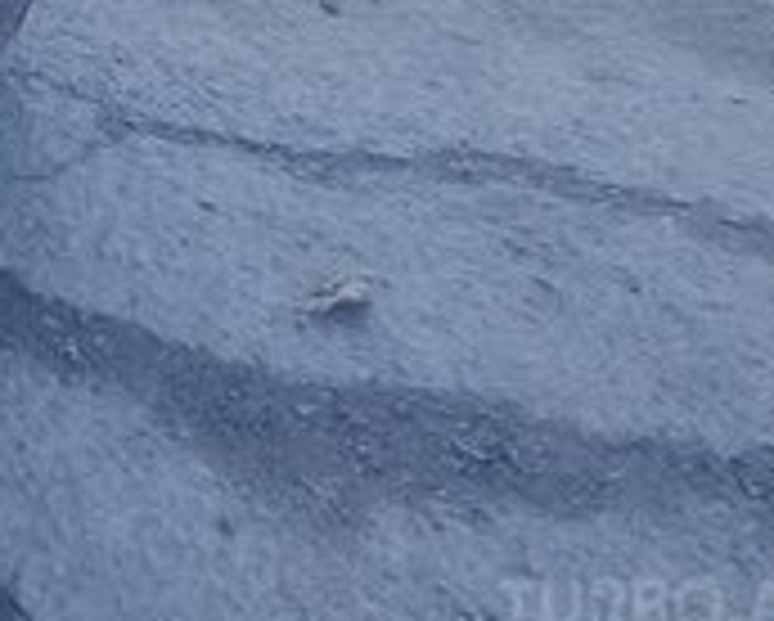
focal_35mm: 116
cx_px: -626
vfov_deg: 12.4
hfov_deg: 14.5
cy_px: -430
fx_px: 2660
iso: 50
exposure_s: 1/173
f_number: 2.2
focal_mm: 3.3
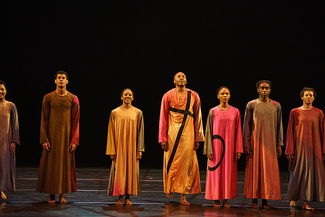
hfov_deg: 7.2
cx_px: 162
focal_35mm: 285
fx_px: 2573
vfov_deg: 4.8
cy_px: 108
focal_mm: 285
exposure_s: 1/320
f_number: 5.6
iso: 6400
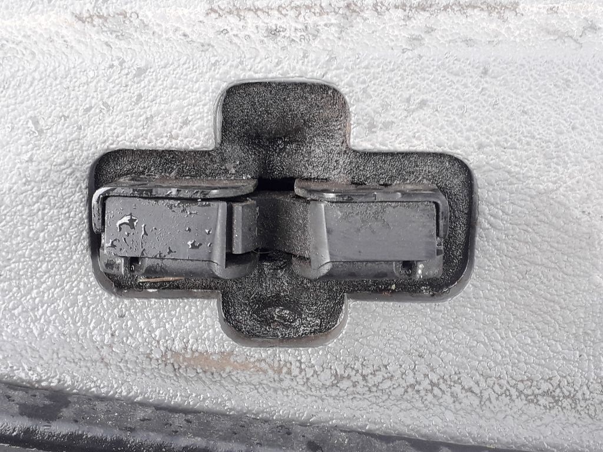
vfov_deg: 51.4
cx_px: 302
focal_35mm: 27
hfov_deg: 65.3
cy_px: 226
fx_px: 470
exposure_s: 1/50
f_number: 1.9
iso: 50
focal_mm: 3.6
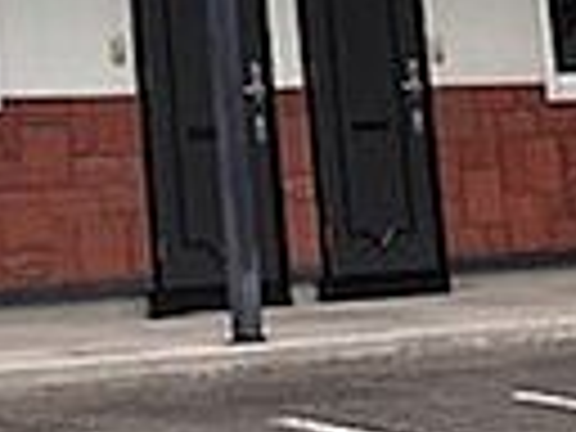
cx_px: -261
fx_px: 2330
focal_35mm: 140
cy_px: -414
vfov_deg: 9.9
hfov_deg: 13.4
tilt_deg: +11.4
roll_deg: +1.0
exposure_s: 1/250
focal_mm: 3.99
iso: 20
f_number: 1.8
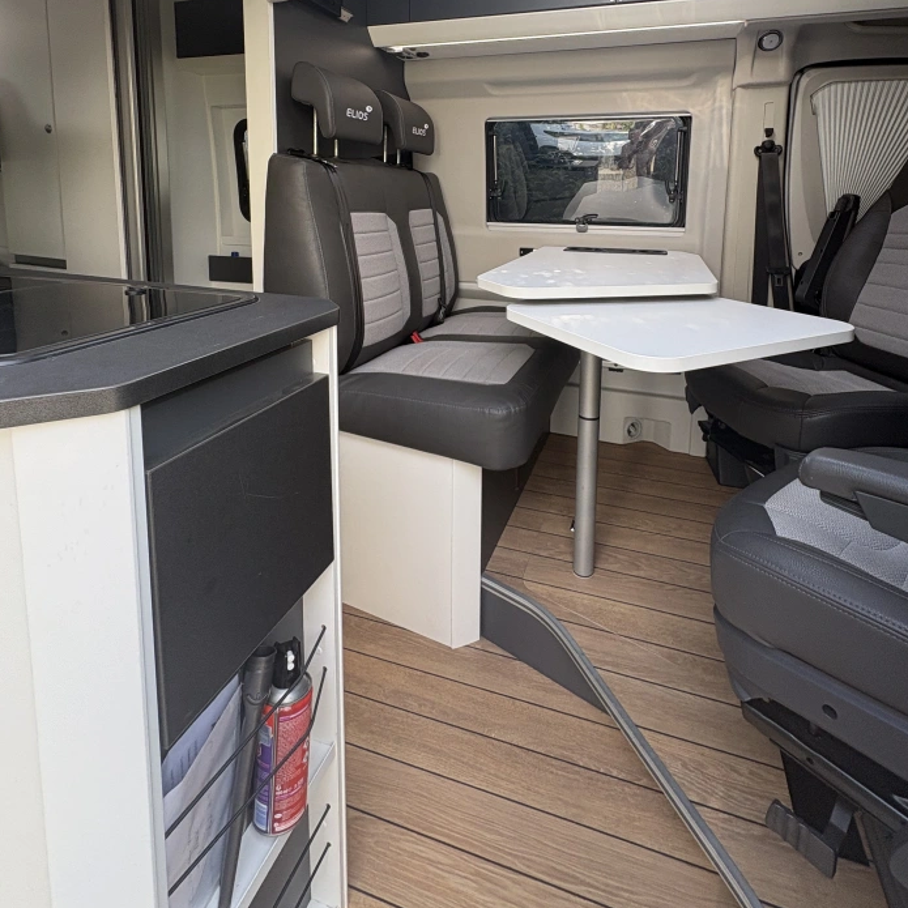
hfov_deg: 77.6
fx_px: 564
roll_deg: -0.4
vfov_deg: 73.8
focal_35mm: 19
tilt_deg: -4.9
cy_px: 262
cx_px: 476
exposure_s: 1/99
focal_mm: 2.22
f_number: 2.2
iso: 40
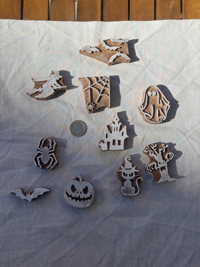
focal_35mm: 48
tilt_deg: -82.5
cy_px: 134
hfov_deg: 30.3
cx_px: 100
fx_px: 370
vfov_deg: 39.7
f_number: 1.78
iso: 64
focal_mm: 6.76
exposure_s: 1/5848
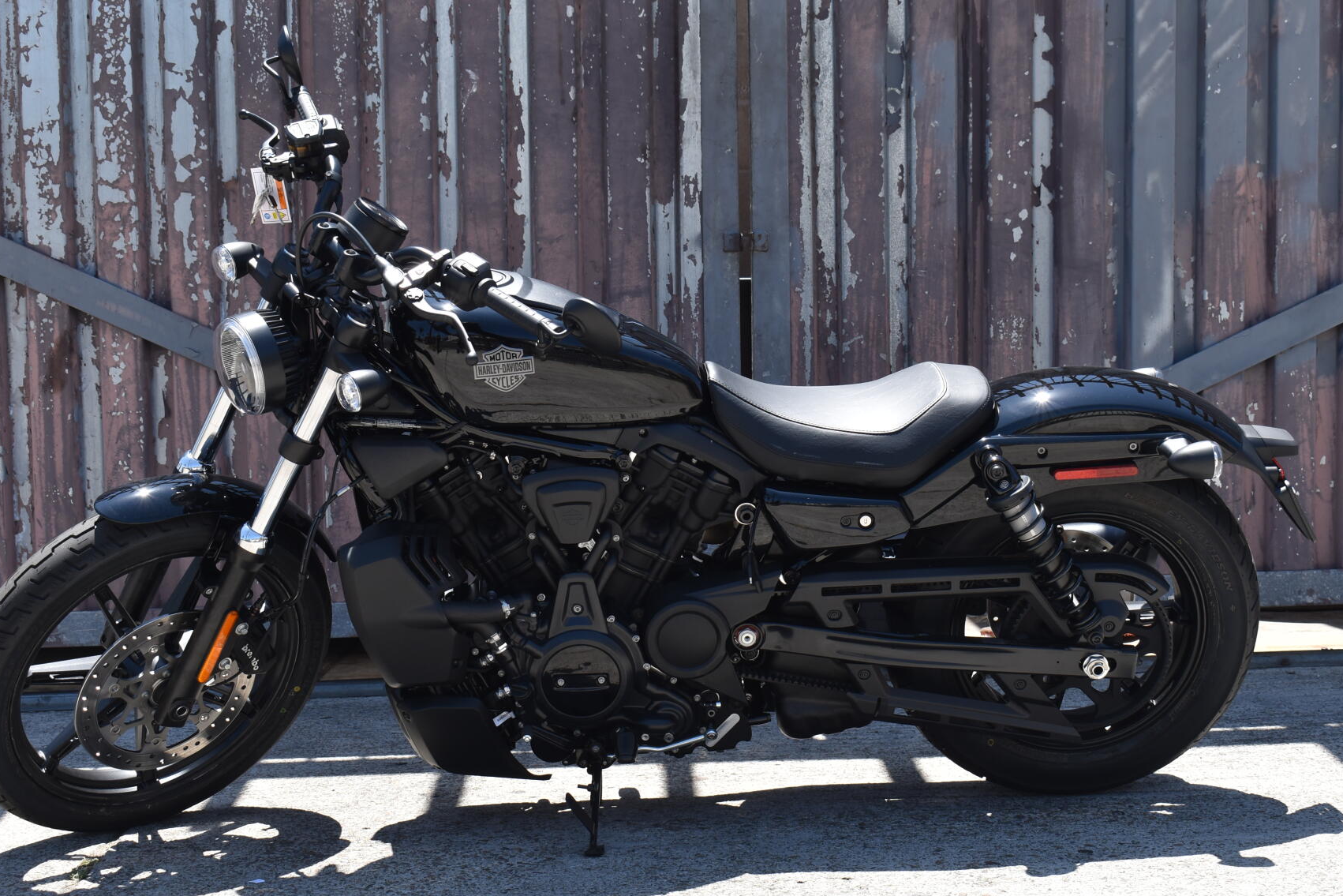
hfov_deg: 30.1
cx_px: 695
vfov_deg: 20.3
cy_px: 483
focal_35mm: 67
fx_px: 2500
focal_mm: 38
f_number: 8
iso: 160
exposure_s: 1/250
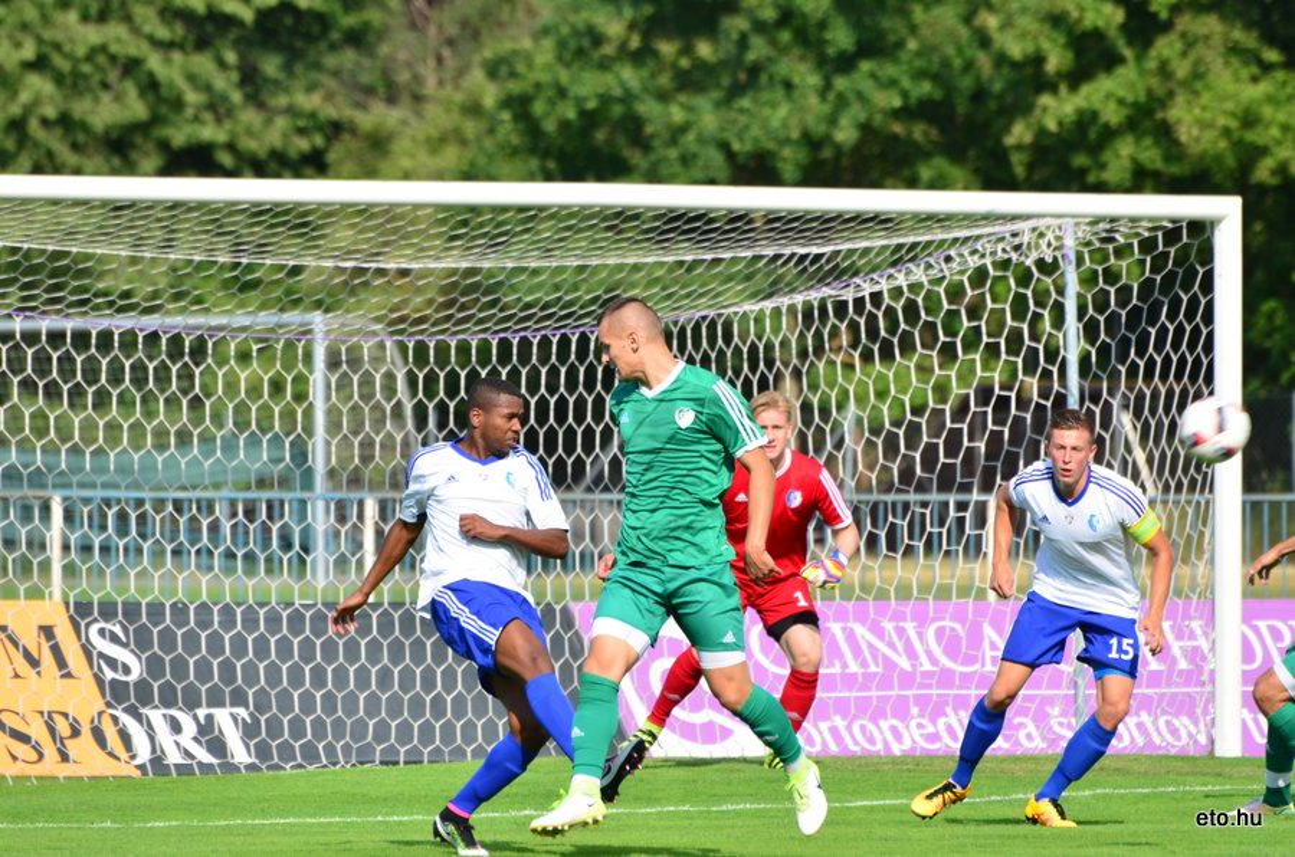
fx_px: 16153
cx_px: 648
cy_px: 428
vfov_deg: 3.0
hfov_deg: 4.6
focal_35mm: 450
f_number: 6.3
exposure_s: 1/800
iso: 250
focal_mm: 300
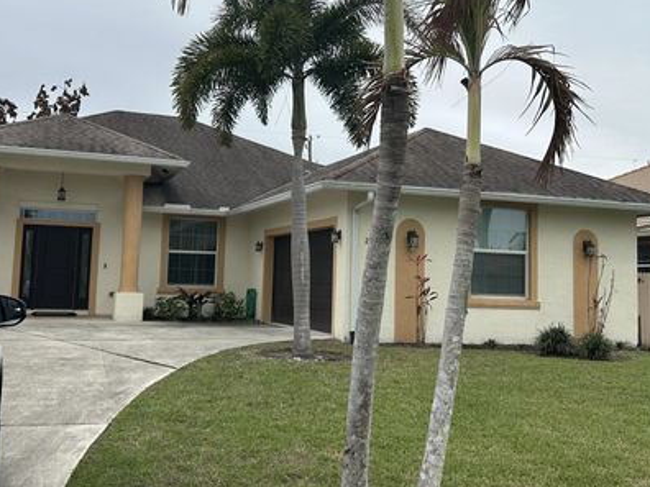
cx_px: 327
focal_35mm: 42
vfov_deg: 34.3
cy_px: 202
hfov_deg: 44.8
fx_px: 789
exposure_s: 1/5076
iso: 50
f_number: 1.5
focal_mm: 5.7
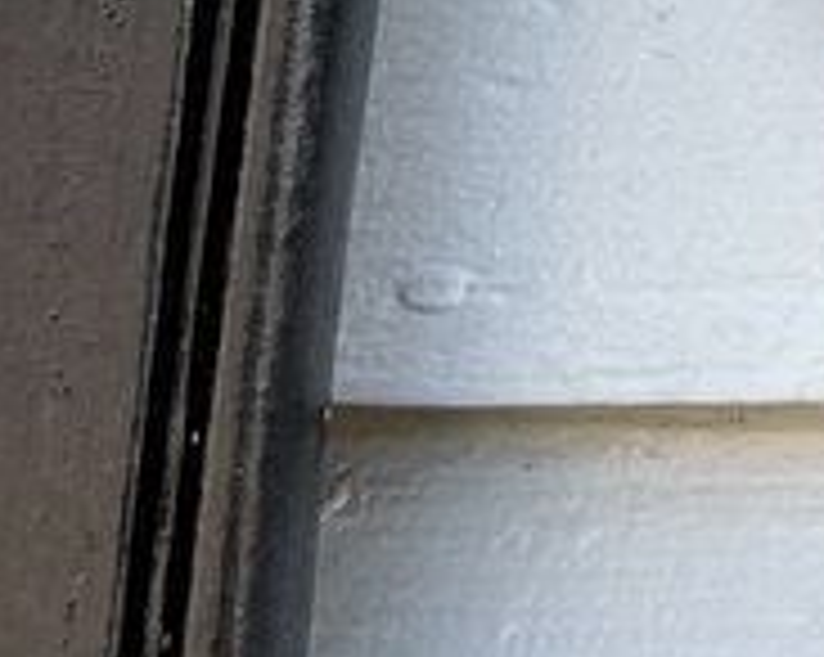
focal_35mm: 111
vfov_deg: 12.6
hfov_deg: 14.0
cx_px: 1756
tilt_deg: +11.8
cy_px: -531
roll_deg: +0.4
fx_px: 2704
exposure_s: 1/195
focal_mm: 5.1
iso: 40
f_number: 1.6
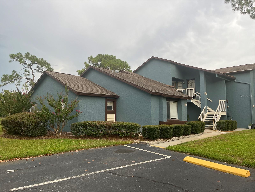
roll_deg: +1.0
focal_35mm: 26
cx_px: 128
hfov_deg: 67.3
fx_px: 192
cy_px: 96
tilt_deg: +6.7
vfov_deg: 53.1
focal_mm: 5.1
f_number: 1.6
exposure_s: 1/499
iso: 50
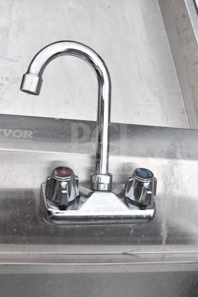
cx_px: 99
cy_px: 148
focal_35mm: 33
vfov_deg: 57.2
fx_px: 272
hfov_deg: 40.0
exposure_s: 1/160
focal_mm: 22
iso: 200
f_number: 6.3
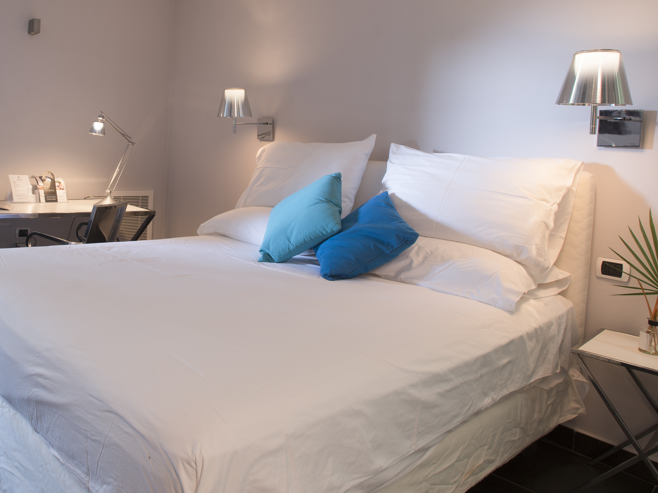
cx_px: 180
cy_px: 167
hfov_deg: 60.6
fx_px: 532
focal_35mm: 28
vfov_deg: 49.0
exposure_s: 1/2
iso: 100
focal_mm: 17
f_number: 8
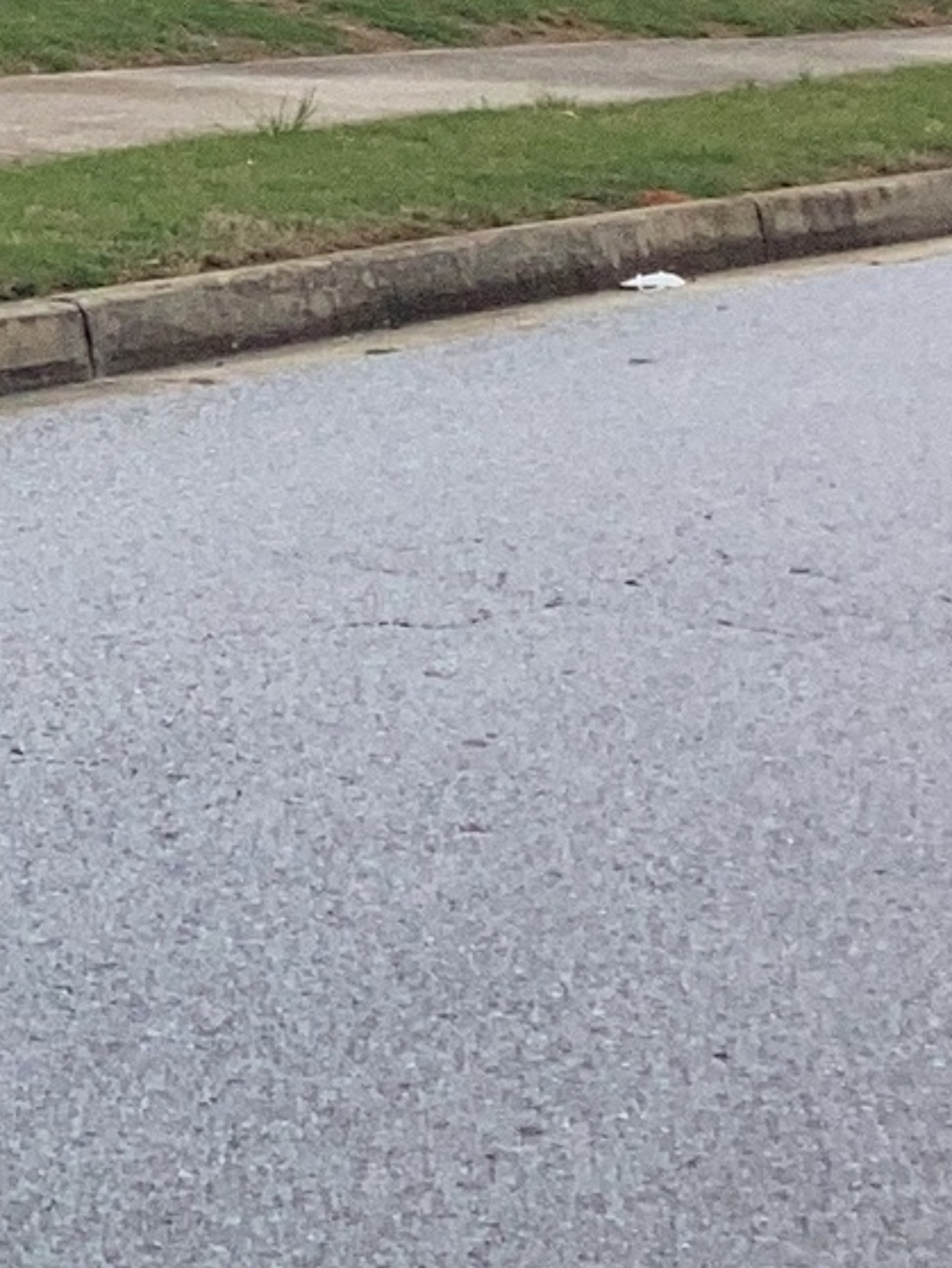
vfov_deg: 14.9
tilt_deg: -4.1
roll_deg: -0.2
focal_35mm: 128
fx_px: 4690
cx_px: -859
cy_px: -220
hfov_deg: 10.7
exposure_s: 1/1314
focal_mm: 3.3
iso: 25
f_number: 2.4
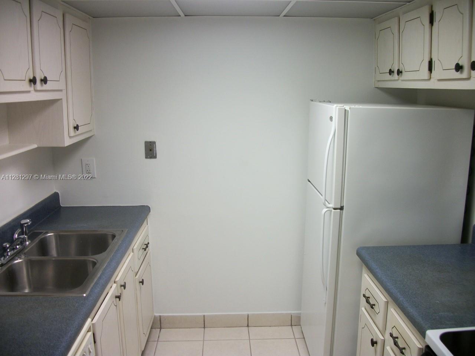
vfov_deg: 44.2
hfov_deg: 56.8
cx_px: 238
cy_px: 178
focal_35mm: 32
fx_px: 439
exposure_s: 1/50
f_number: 2.9
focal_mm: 5.7
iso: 80
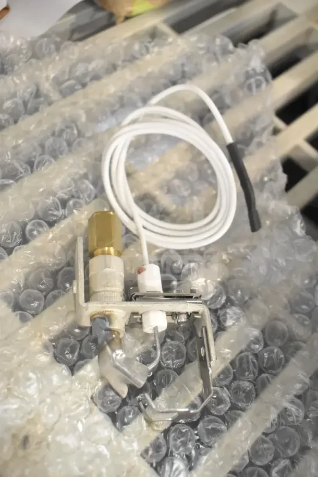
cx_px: 159
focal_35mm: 44
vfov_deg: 44.9
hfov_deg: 30.9
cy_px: 238
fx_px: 576
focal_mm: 29
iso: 1600
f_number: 4.2
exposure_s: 1/60
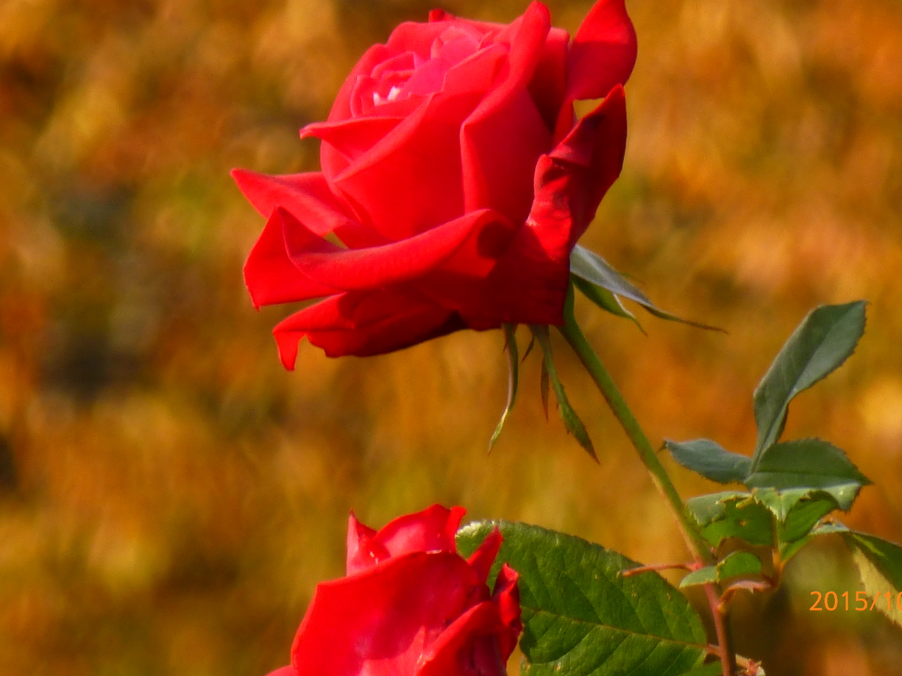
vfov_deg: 1.2
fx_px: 31419
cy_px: 248
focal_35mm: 1206
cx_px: 439
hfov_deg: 1.6
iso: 100
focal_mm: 86
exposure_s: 1/100
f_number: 6.4
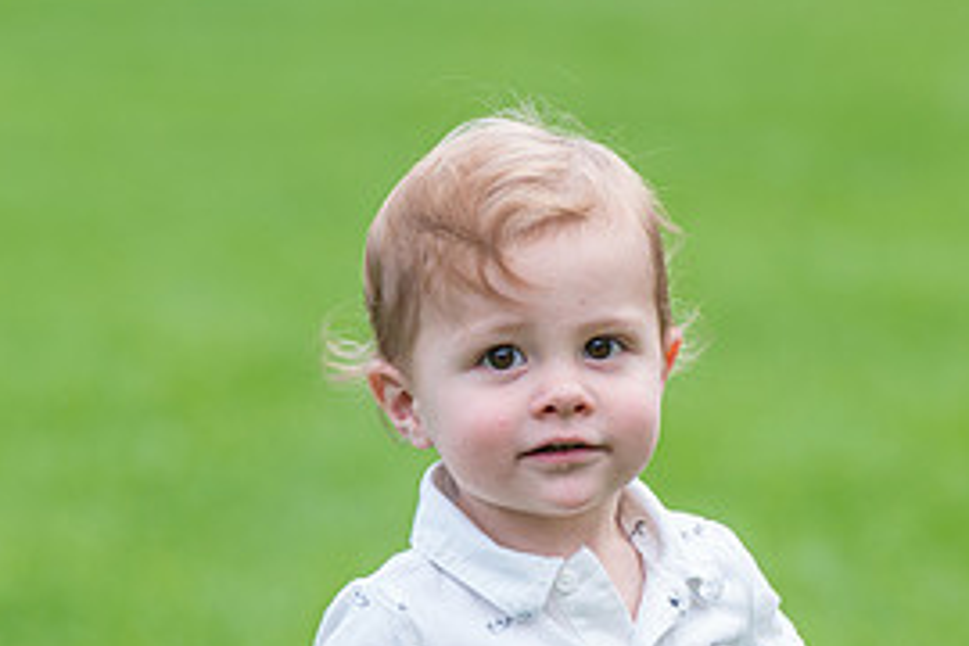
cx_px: 449
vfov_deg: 3.2
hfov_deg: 4.8
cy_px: 501
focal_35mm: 430
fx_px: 11573
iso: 400
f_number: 5
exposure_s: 1/400
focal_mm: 200
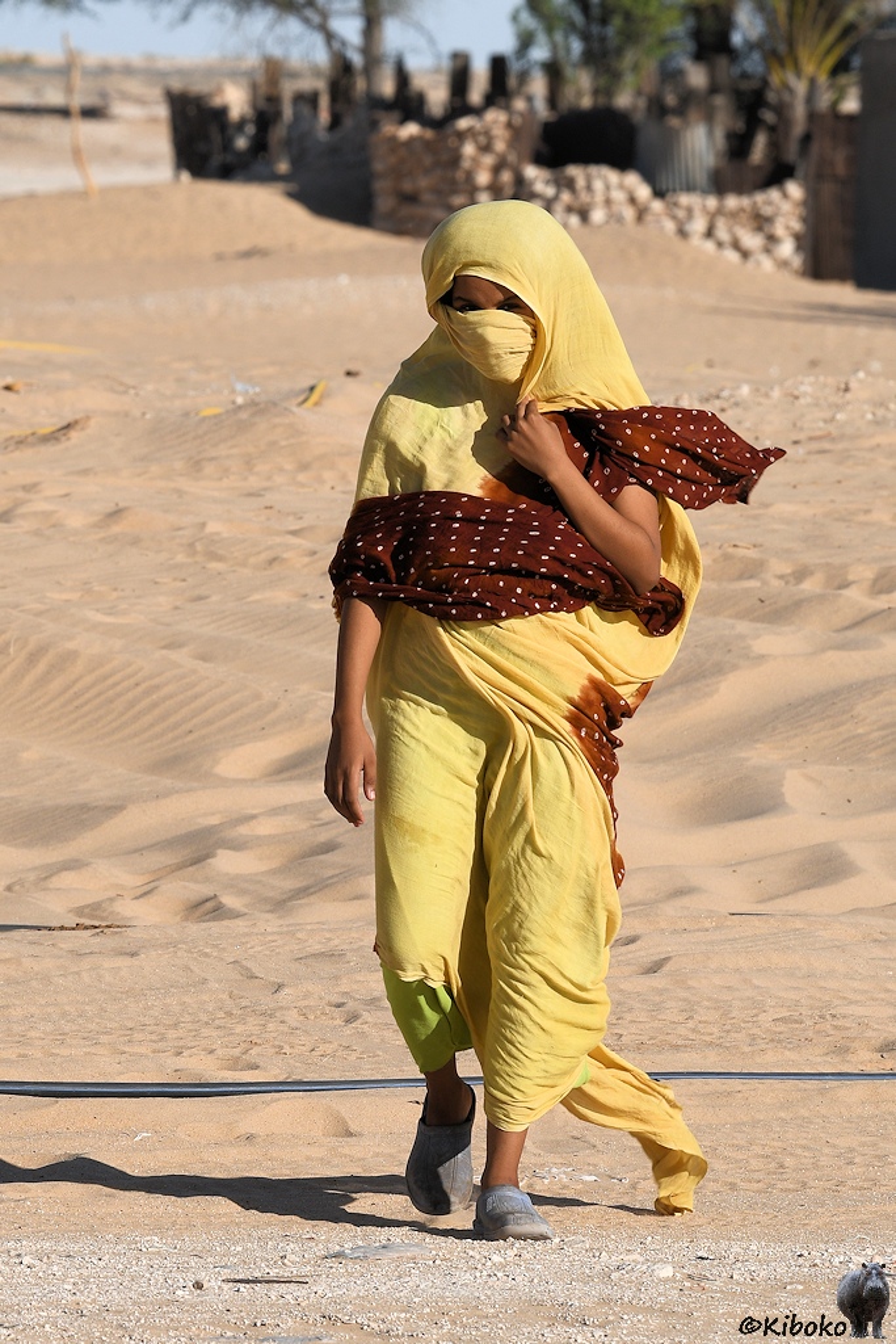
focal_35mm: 300
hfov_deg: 4.6
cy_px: 672
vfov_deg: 6.9
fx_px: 11195
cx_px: 448
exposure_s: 1/500
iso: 100
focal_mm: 200
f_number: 9
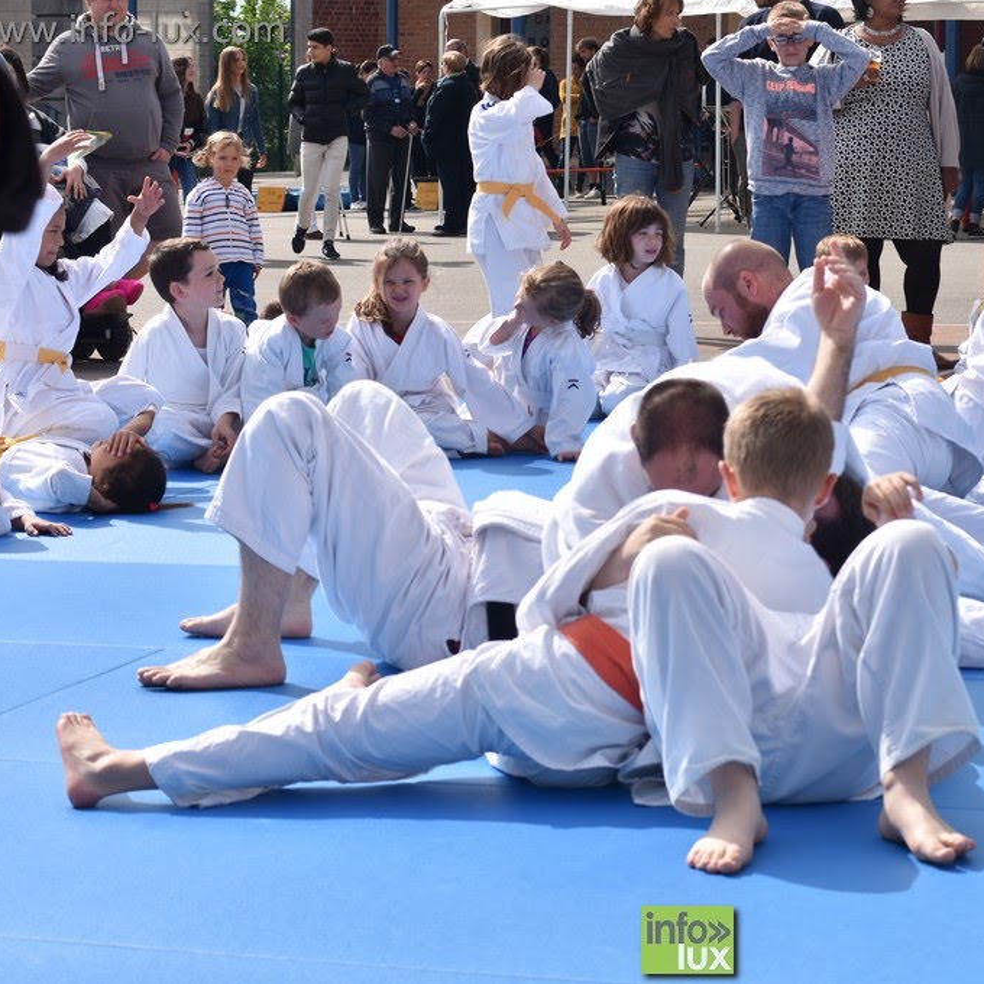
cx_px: 687
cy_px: 491
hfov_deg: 18.0
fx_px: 3087
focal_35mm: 96
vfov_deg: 18.1
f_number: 7.1
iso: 100
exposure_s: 1/500
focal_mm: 50
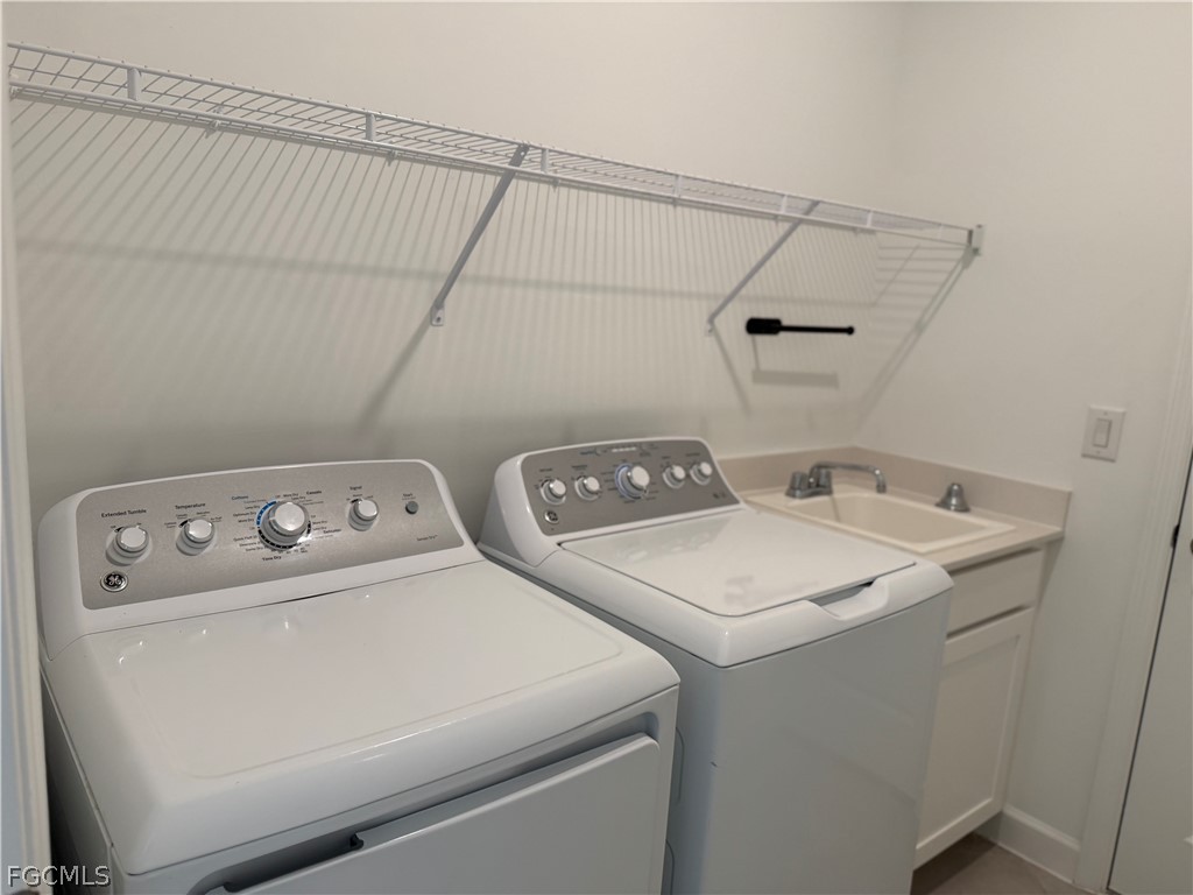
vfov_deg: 56.8
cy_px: 448
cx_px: 596
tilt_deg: -10.1
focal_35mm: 24
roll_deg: -3.7
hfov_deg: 71.6
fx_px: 827
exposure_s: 1/120
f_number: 1.78
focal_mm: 6.76
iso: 160
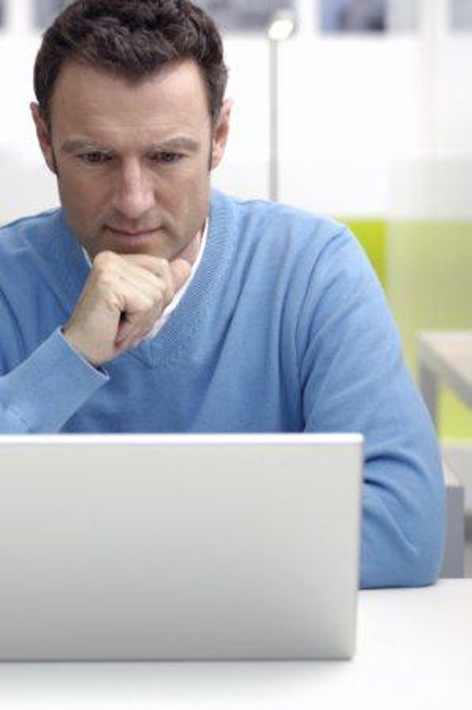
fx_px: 2511
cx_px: 236
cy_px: 355
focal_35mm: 128
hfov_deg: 10.7
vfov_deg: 16.1
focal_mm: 85
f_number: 3.5
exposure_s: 1/60
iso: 100
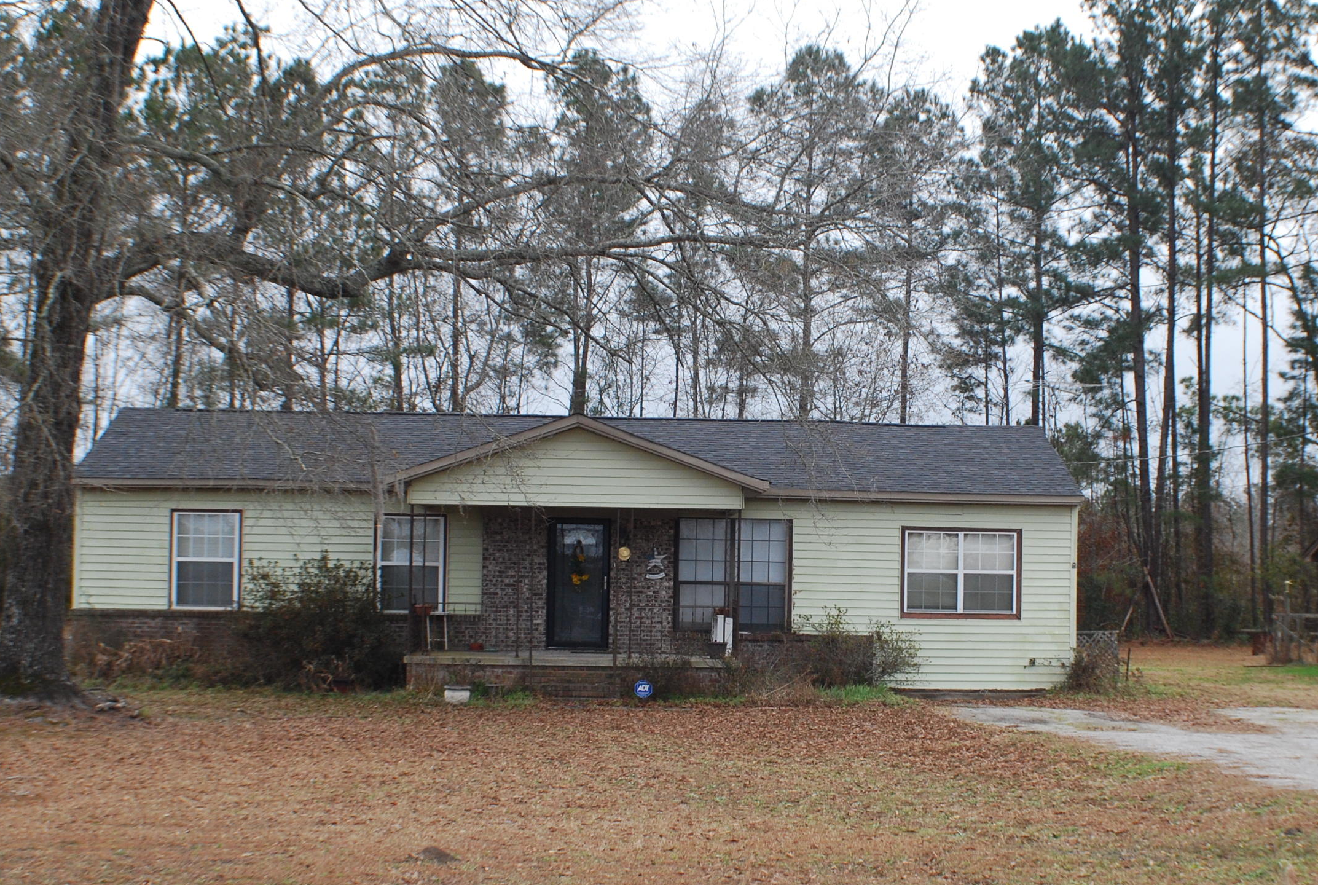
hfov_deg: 25.0
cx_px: 783
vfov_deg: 16.9
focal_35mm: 81
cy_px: 476
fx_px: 2972
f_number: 8
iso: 400
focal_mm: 40
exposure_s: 1/250
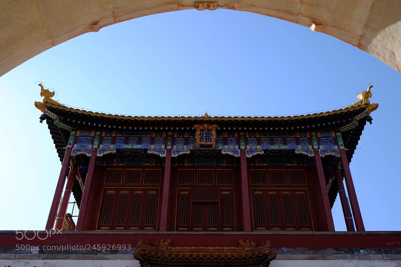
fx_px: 445
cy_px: 134
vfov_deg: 33.4
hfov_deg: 48.5
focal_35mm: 40
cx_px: 200
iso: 200
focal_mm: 26.5
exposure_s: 1/250
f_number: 7.1
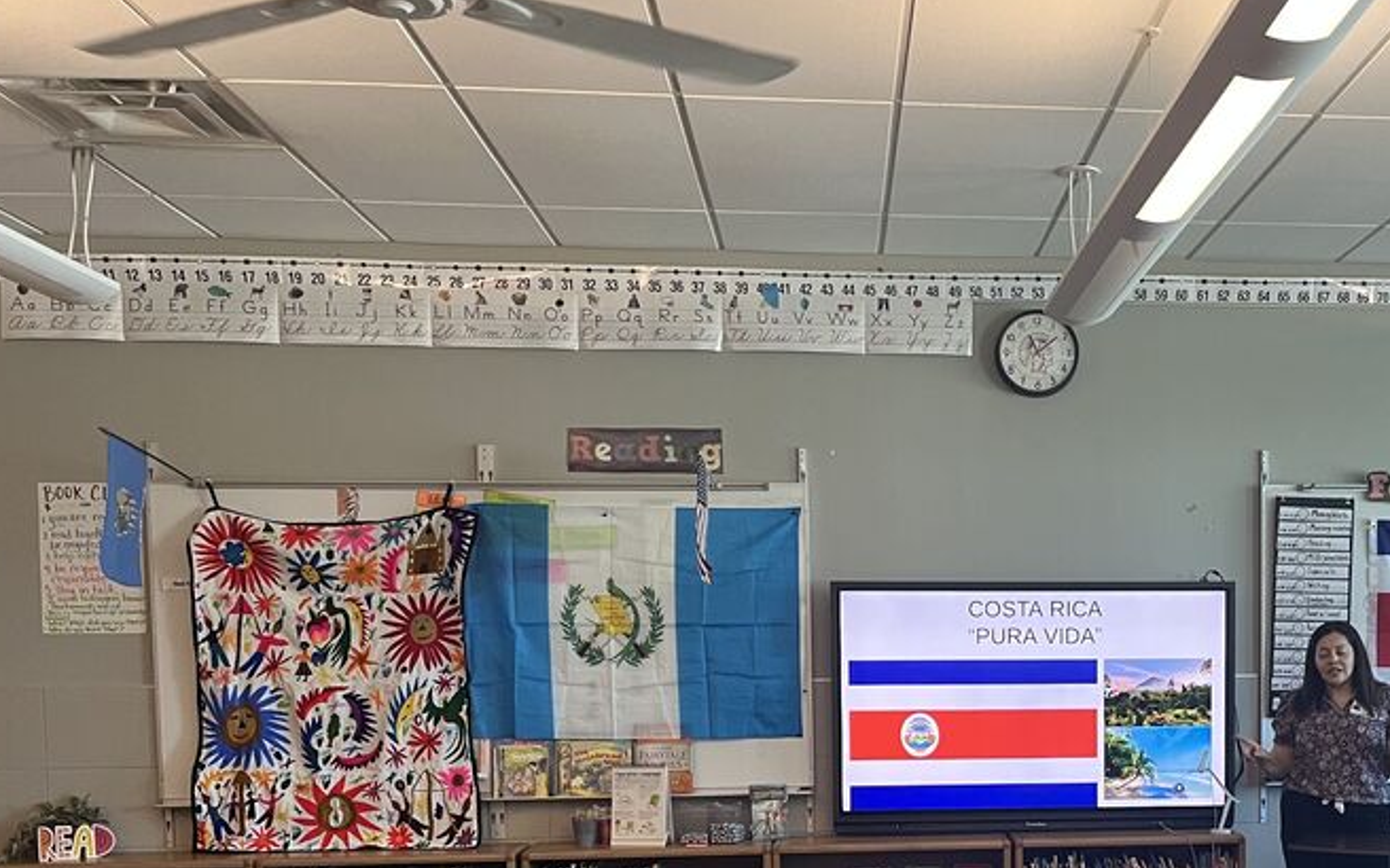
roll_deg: +1.0
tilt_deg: -5.4
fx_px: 1629
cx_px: 1023
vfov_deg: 28.9
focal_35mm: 43
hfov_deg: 44.8
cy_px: 754
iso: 160
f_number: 1.6
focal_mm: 5.1
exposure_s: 1/59
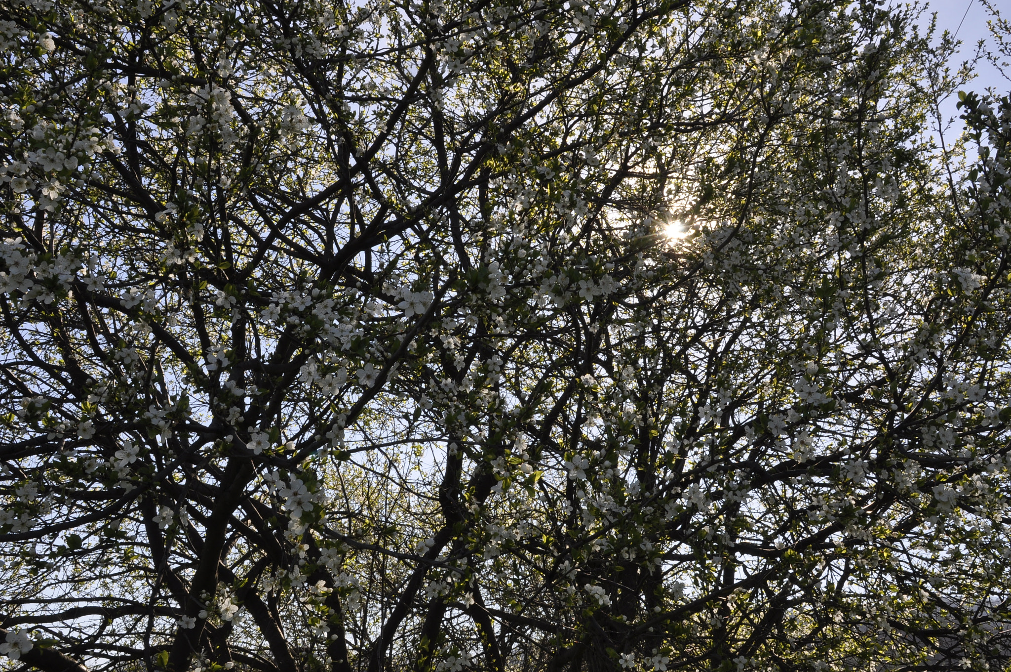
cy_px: 336
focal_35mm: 36
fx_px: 1010
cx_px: 506
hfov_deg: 53.2
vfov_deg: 36.8
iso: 200
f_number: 25
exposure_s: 1/60
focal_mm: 24
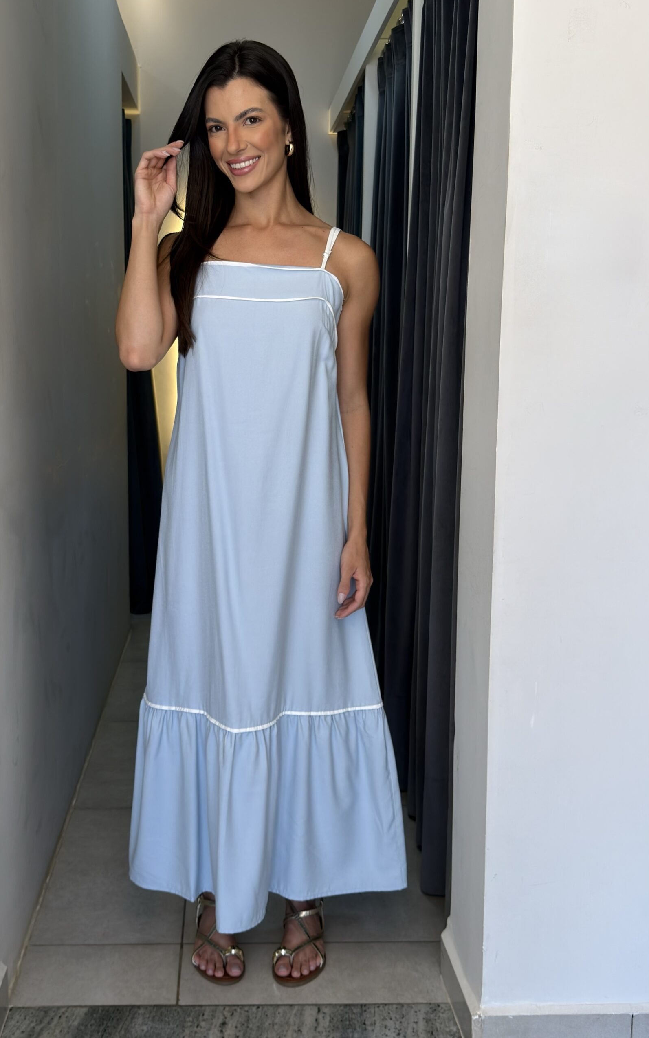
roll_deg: +0.7
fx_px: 934
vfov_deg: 58.1
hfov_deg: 38.2
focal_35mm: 33
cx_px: 260
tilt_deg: -8.9
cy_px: 517
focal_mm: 6.76
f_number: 1.78
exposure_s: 1/120
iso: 64
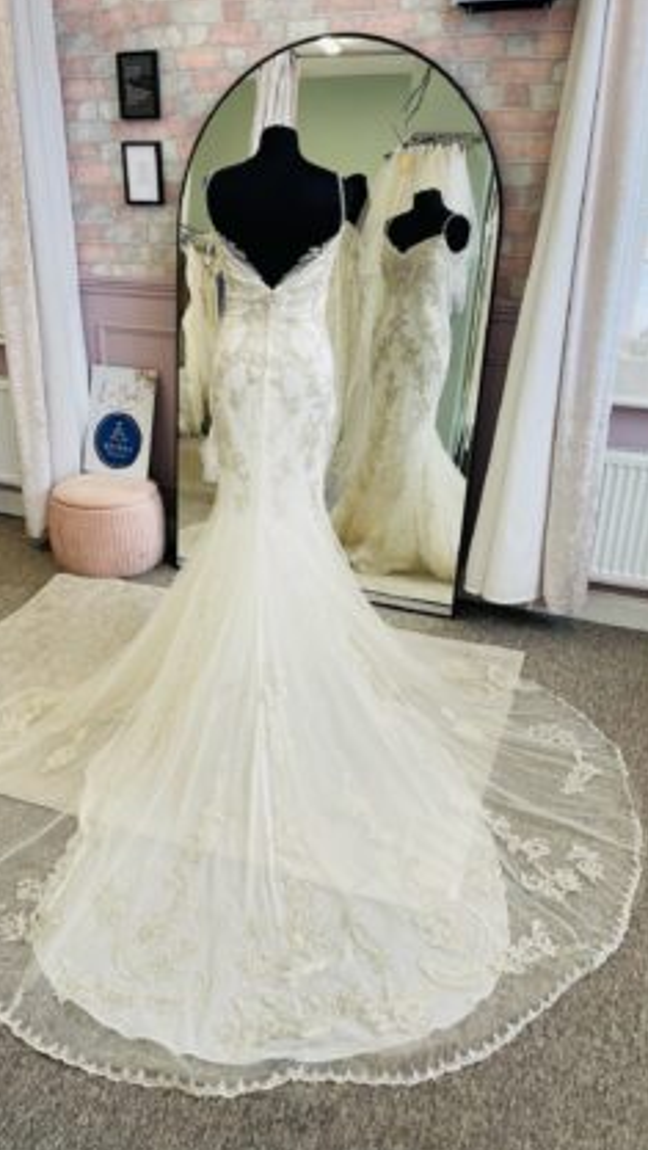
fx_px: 885
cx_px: 287
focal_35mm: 29
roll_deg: -0.1
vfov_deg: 66.0
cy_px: 567
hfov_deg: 40.2
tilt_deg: -24.5
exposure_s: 1/121
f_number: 1.6
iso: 50
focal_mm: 5.1
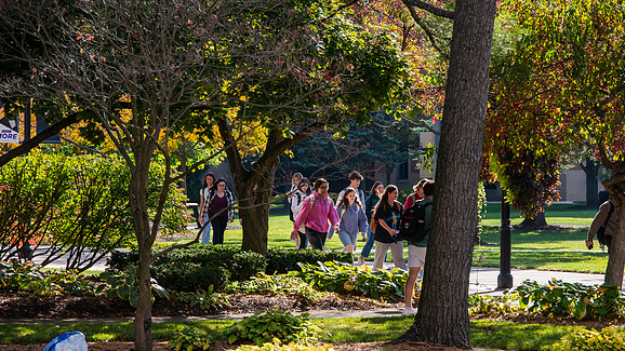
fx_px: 3049
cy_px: 201
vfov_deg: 6.6
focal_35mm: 184
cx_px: 312
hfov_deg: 11.7
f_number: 8
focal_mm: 175
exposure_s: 1/320
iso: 400
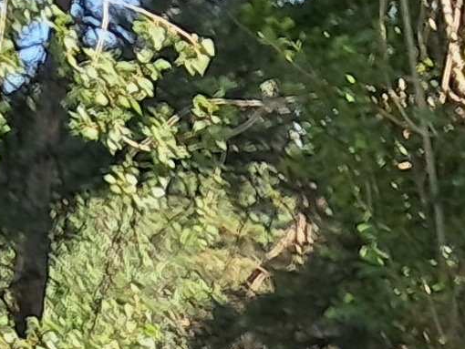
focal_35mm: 216
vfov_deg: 6.3
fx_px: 2903
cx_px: -875
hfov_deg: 8.0
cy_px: 1068
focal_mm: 4
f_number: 1.8
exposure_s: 1/153
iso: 50
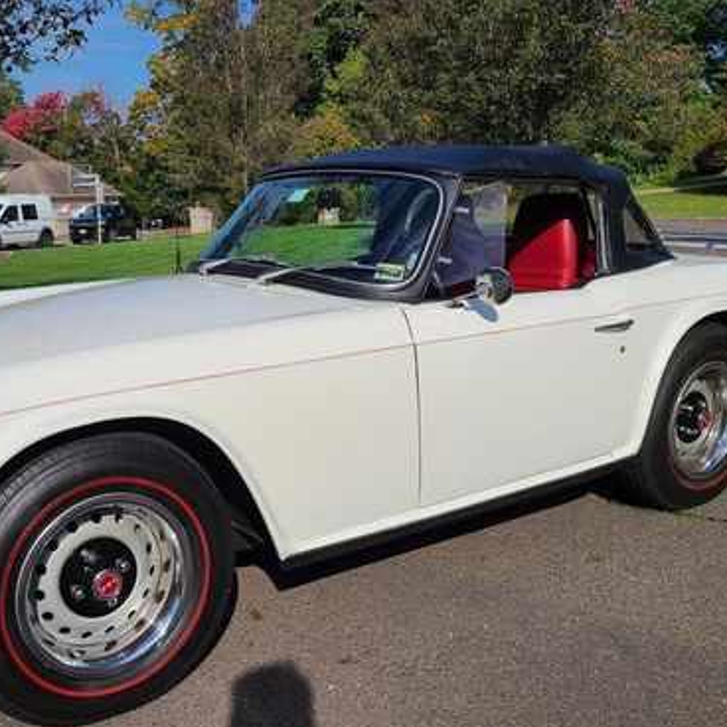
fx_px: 950
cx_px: 263
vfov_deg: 41.9
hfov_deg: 41.5
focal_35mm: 40
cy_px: 377
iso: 40
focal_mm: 5.4
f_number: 1.8
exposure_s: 1/6133
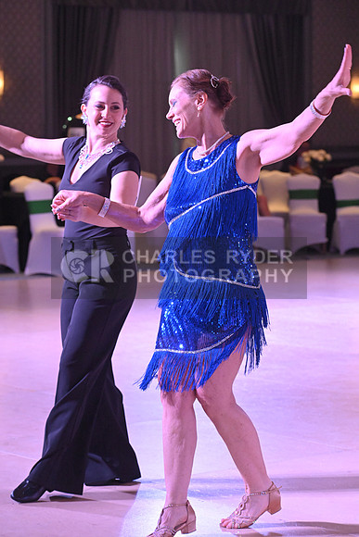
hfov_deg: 11.4
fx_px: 1794
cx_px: 180
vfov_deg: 17.1
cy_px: 268
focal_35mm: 120
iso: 5000
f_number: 7.1
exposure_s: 1/400
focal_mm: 120
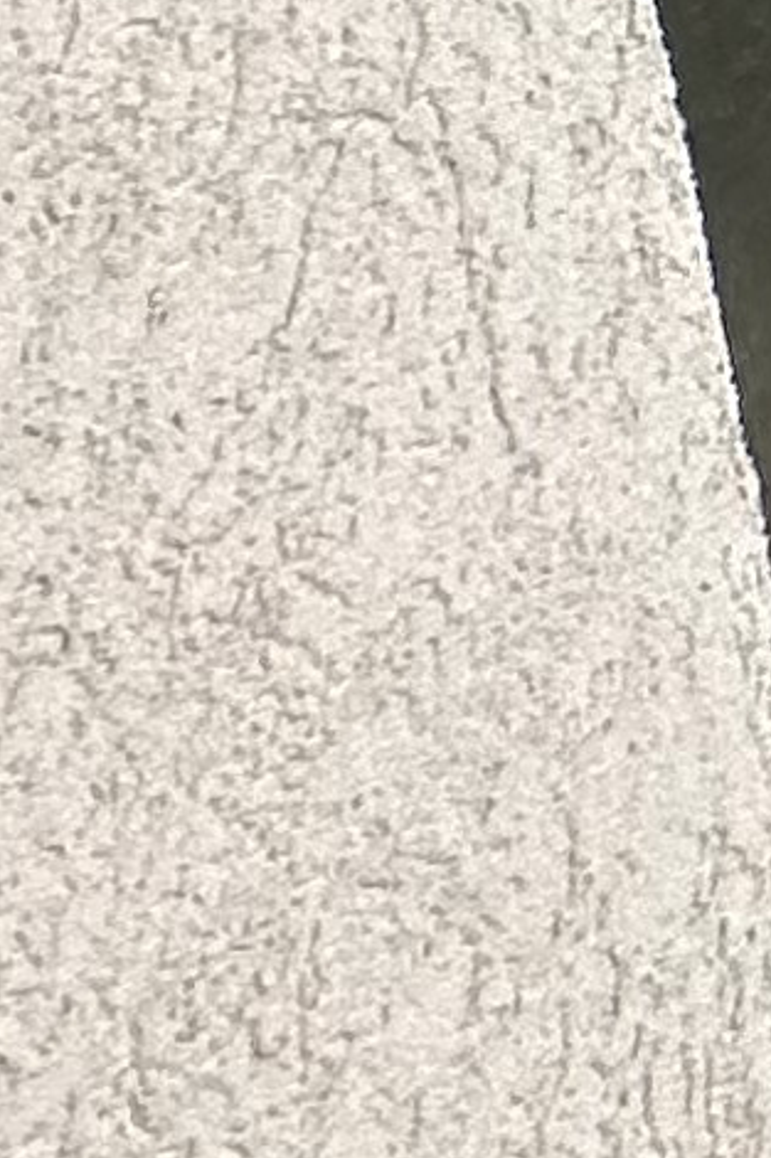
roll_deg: +0.4
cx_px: 4510
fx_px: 4018
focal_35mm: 125
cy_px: -1831
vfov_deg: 12.1
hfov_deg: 5.4
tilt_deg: -10.2
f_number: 2.2
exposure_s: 1/1208
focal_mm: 2.22
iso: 50
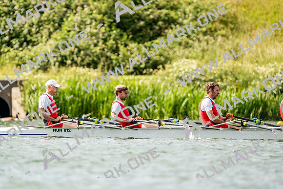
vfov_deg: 2.8
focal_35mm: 485
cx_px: 142
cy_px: 94
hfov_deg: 4.3
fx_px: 3813
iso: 400
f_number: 6.3
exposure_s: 1/2000
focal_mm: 485
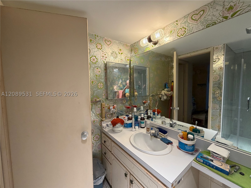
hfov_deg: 102.1
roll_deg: +0.5
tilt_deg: -4.8
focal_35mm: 14
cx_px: 126
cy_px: 94
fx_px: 102
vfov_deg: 85.7
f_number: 2.2
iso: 250
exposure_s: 1/120
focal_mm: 2.22
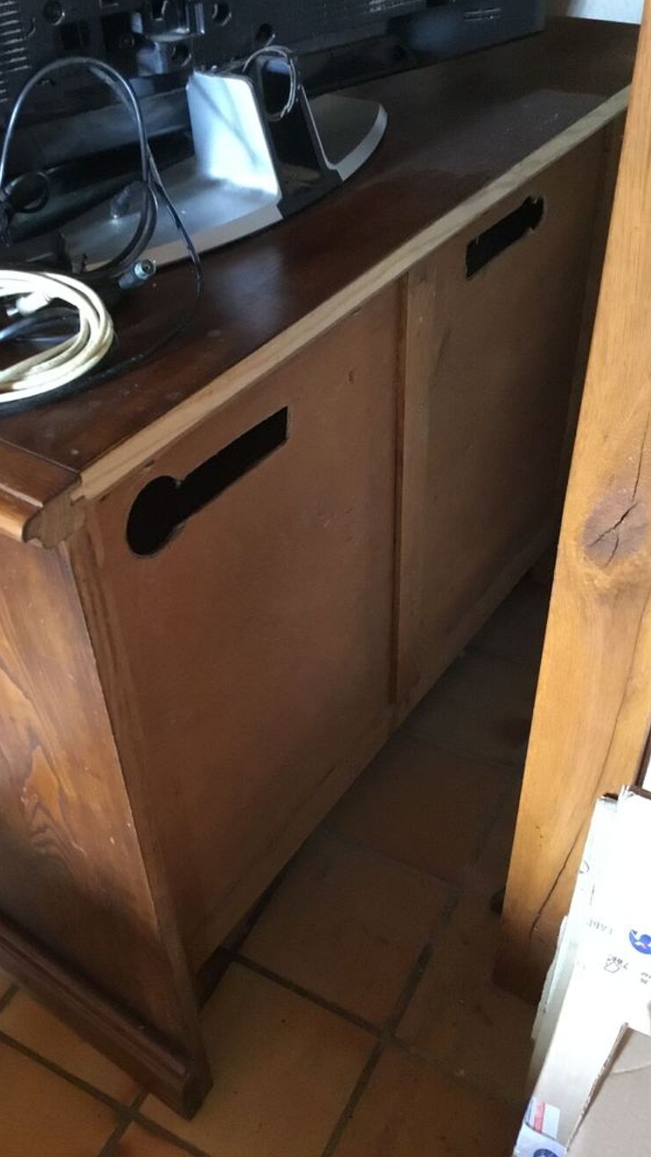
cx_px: 278
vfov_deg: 58.0
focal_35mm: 34
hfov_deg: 34.6
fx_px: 1043
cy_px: 575
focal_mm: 3.3
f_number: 2.4
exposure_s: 1/17
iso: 320
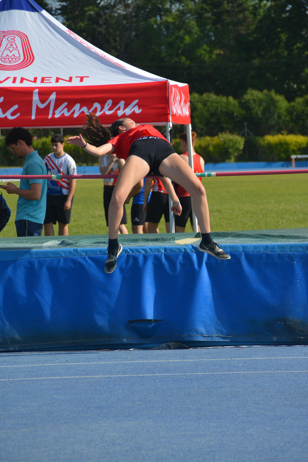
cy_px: 231
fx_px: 3850
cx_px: 154
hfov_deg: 4.6
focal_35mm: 300
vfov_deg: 6.9
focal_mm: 200
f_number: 7.1
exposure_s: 1/2000
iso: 400
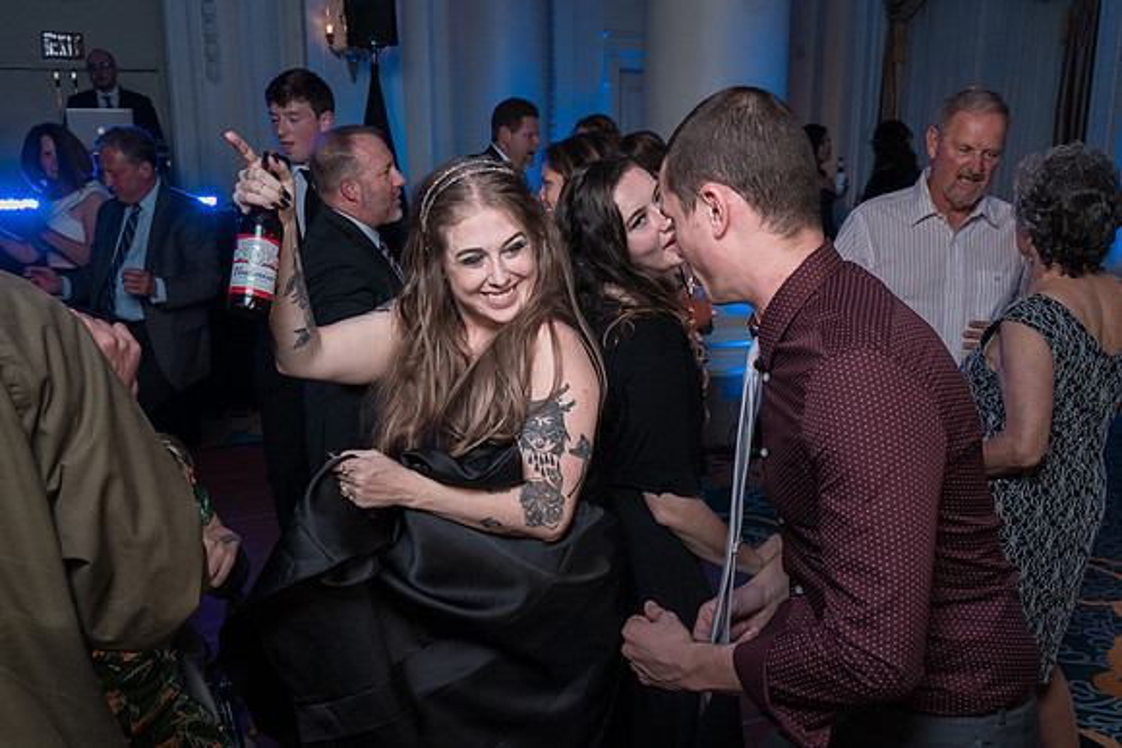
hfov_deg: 51.9
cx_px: 575
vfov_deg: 35.8
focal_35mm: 37
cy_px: 466
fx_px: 1153
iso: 2000
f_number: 5.6
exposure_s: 1/200
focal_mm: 28
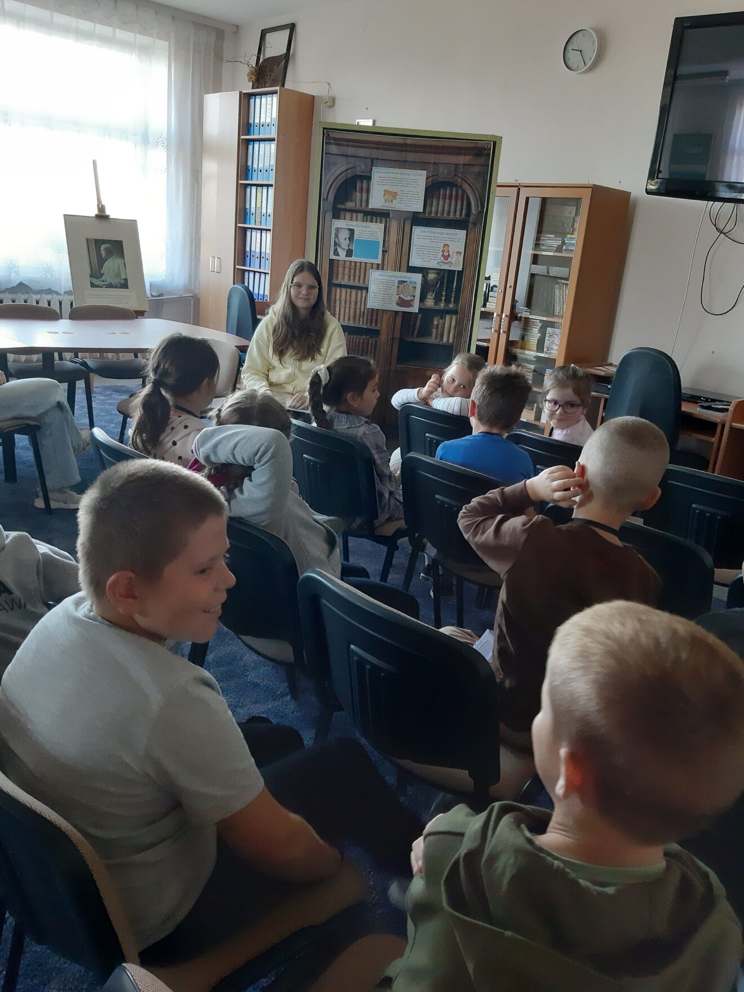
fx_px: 774
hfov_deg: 51.4
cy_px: 496
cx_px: 372
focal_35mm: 27
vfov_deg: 65.3
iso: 500
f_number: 1.7
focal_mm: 3.93
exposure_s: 1/50
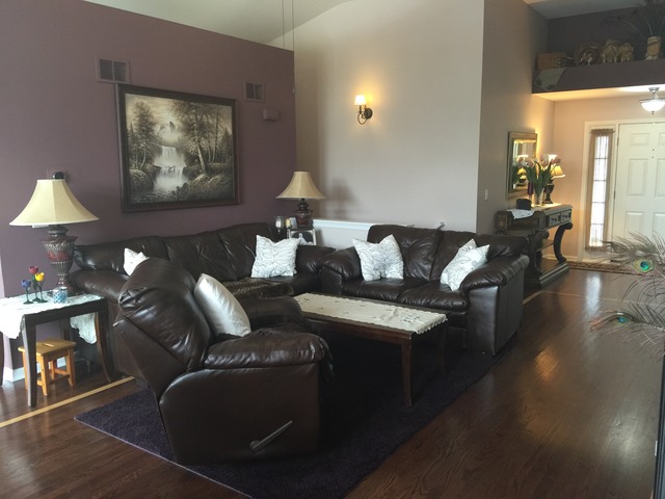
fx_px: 557
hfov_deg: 61.7
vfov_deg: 48.2
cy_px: 250
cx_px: 332
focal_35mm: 29
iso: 64
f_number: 2.2
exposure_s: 1/15
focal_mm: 4.15
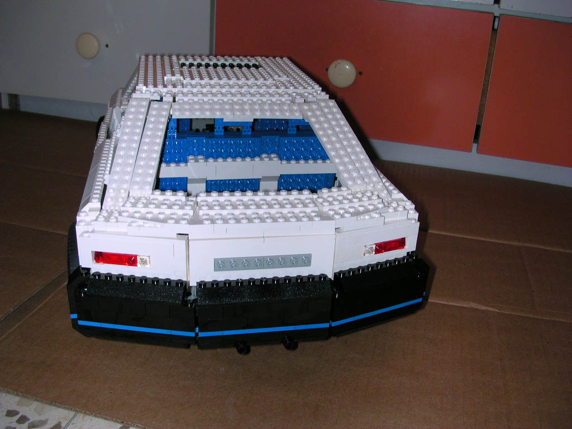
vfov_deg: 38.7
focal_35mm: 37
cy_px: 214
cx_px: 286
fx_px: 611
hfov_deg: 50.1
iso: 100
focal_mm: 5.6
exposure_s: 1/60
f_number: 2.7
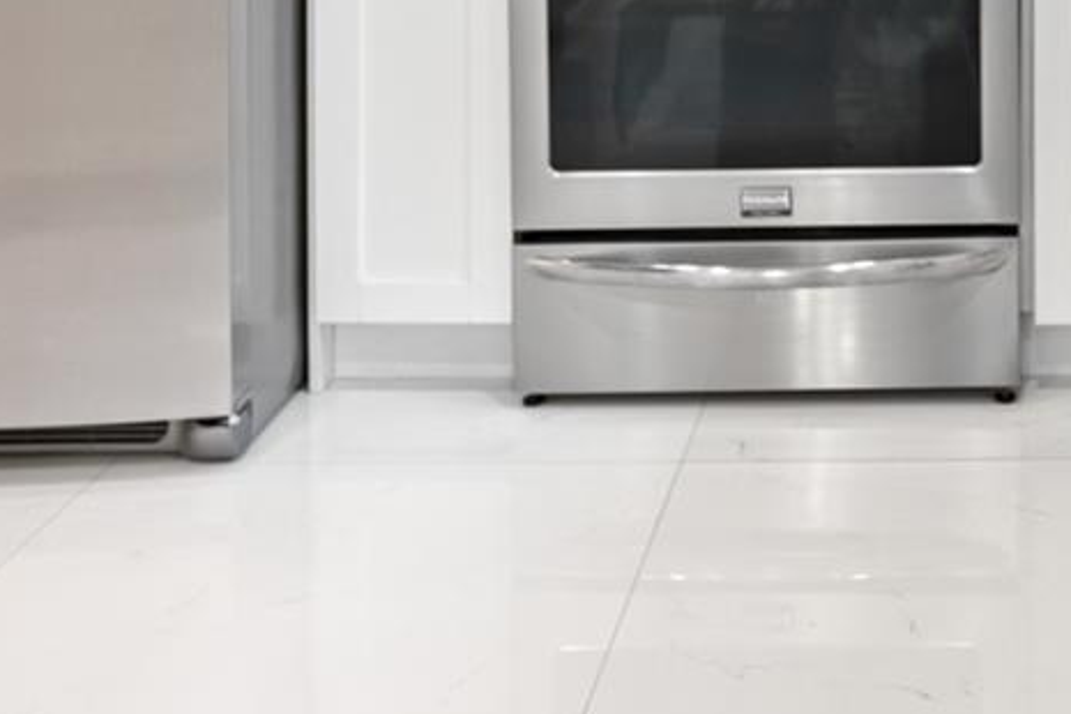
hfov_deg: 33.7
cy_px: -349
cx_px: 1020
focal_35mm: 55
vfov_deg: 21.0
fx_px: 1636
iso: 200
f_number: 2.8
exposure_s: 1/20
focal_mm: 16
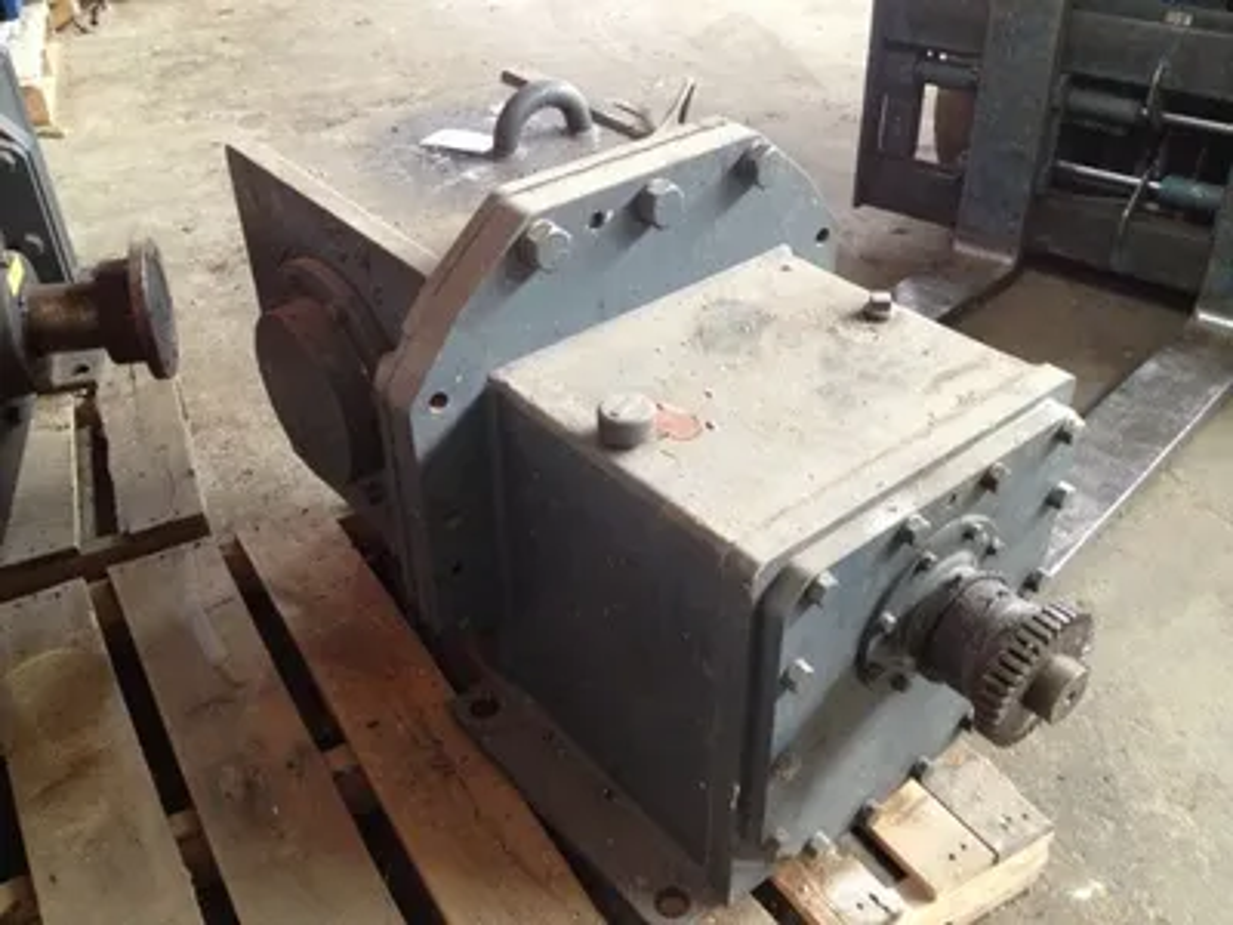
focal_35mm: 35
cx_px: 616
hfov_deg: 52.6
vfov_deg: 40.7
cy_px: 462
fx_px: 1247
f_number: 2.4
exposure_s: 1/20
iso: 320
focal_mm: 4.28
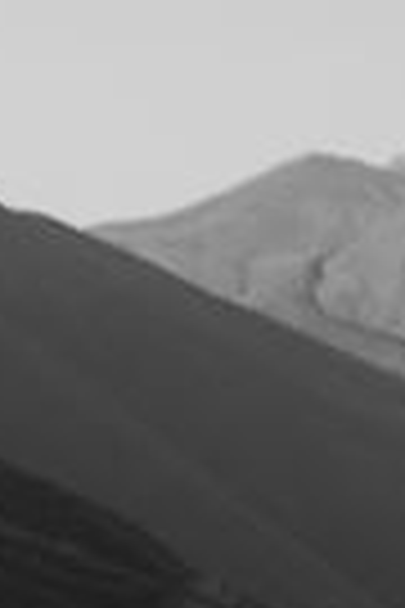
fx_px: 6277
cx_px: 1300
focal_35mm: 372
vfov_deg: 5.5
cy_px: 471
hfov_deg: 3.6
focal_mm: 42
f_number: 4.4
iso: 320
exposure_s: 1/120
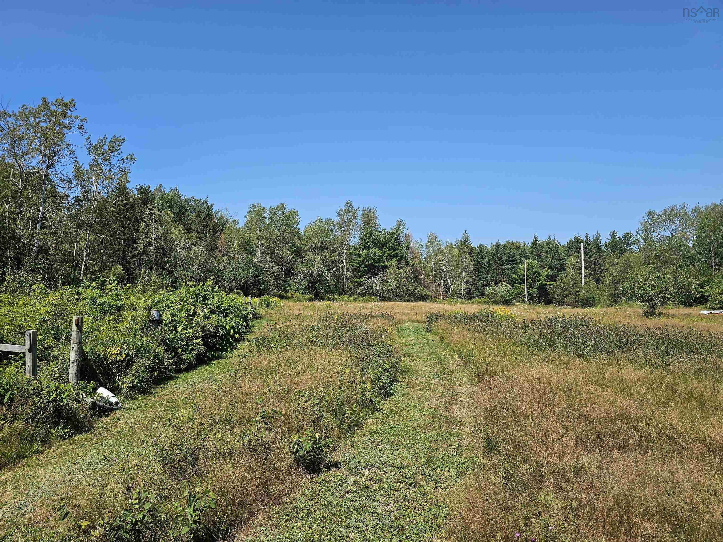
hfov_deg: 73.9
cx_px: 362
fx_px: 480
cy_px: 271
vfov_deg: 58.9
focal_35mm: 23
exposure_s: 1/781
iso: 10
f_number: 1.7
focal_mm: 6.3
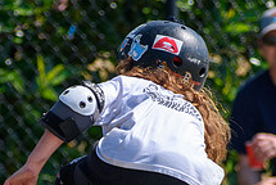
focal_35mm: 1213
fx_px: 9312
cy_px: 168
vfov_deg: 1.1
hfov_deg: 1.7
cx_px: 113
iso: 400
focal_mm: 300
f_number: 6.3
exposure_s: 1/2000
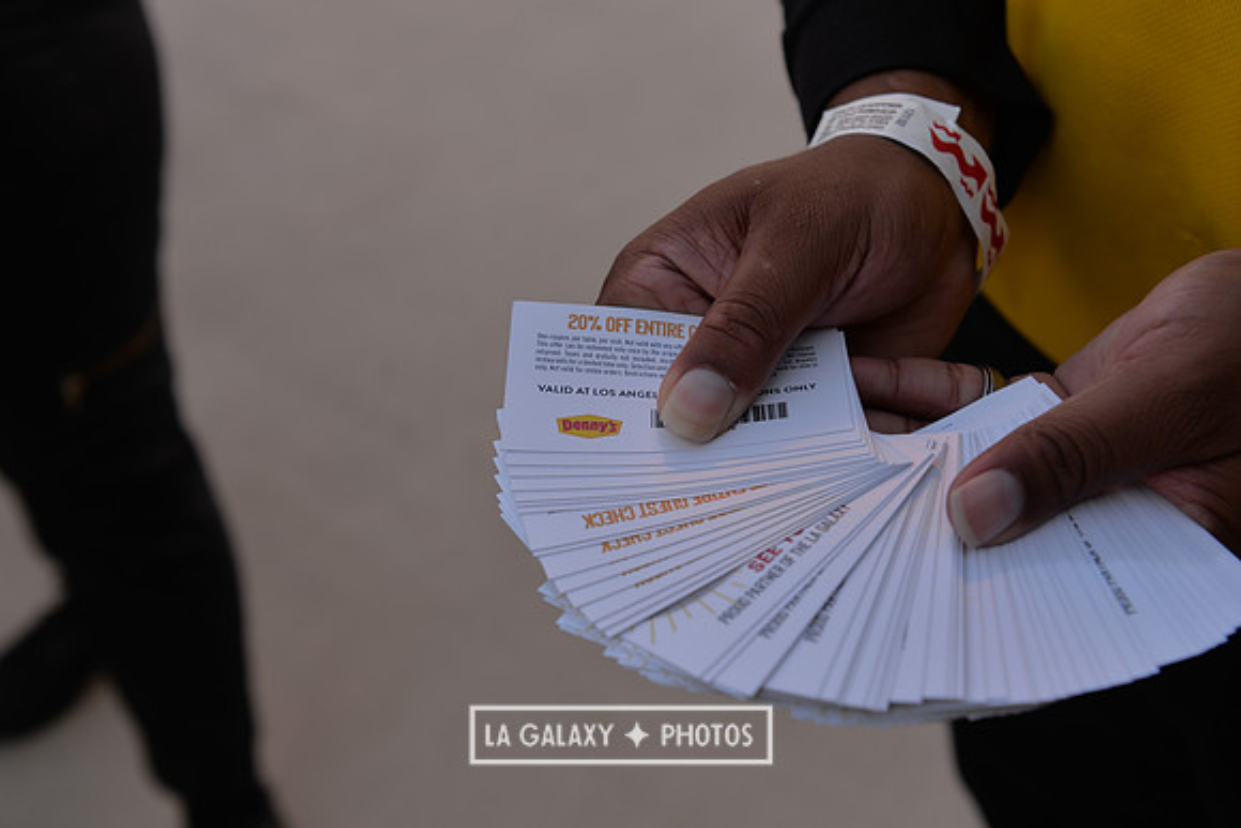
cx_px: 620
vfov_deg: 28.1
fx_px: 1655
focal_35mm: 48
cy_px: 414
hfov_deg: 41.1
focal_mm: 48
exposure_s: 1/250
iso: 100
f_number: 5
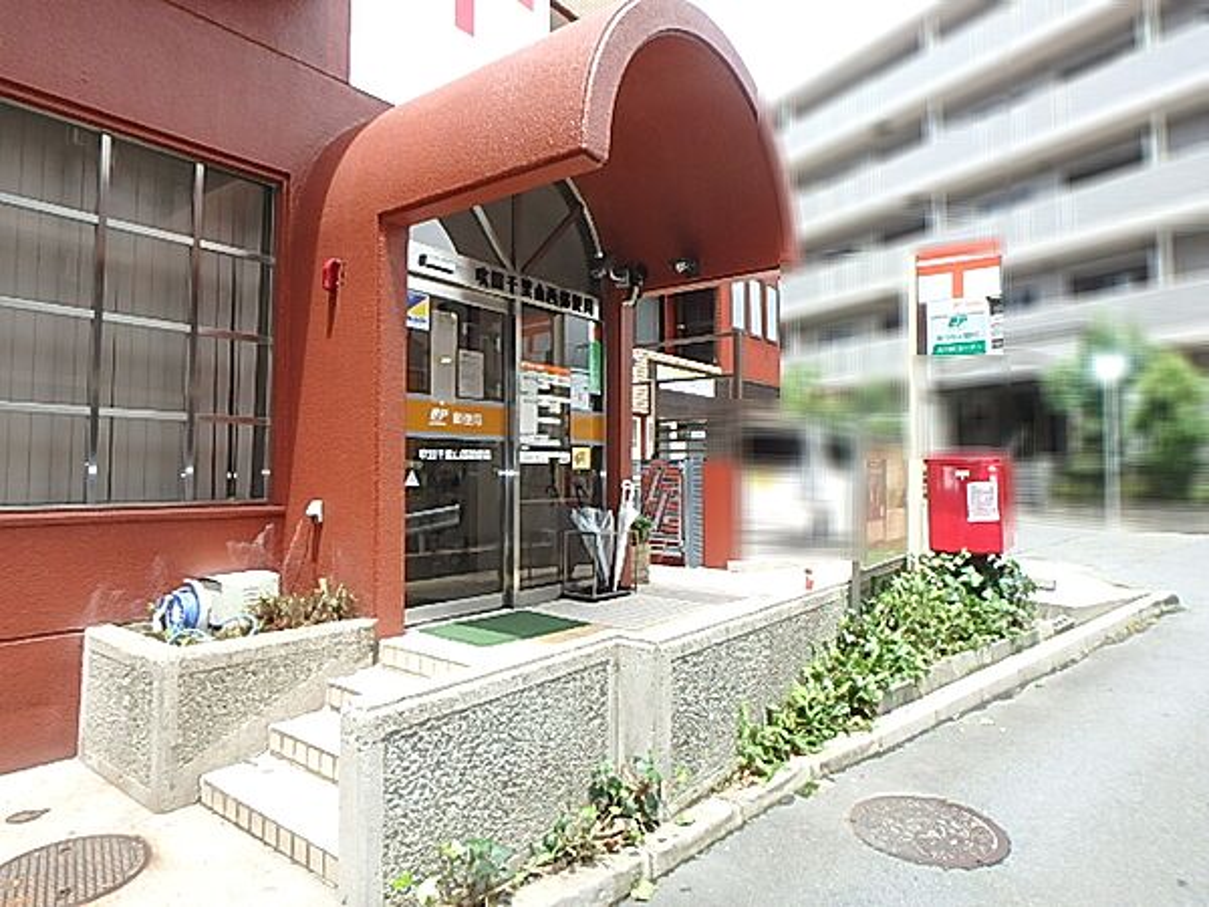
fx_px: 733
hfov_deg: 79.0
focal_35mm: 21
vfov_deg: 63.4
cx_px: 604
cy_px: 454
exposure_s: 1/320
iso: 125
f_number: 3.5
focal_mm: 3.7
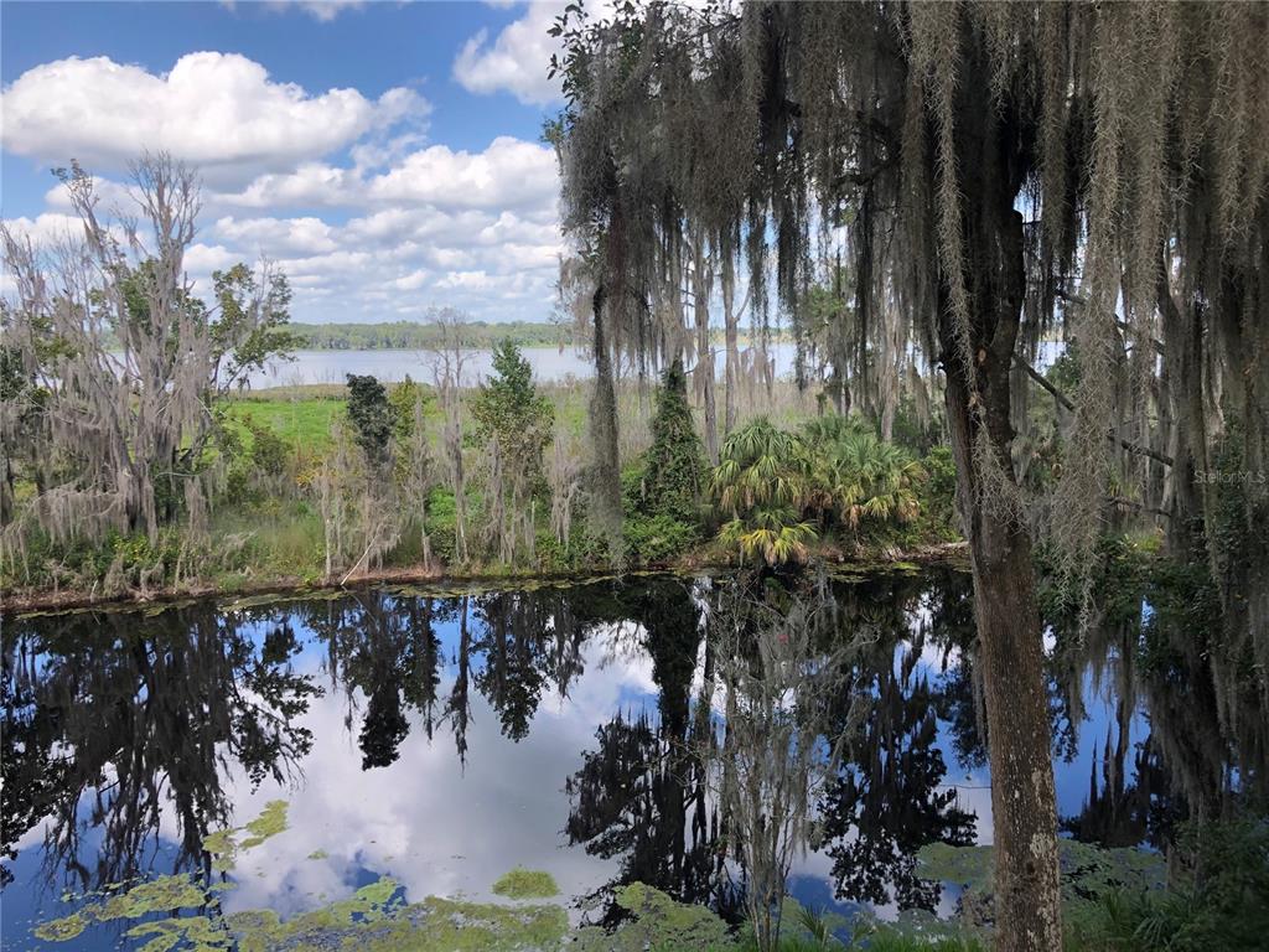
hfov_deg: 63.4
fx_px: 1026
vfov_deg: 49.7
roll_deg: +1.3
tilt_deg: -7.5
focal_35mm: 28
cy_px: 476
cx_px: 634
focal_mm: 4
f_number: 1.8
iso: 20
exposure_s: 1/592
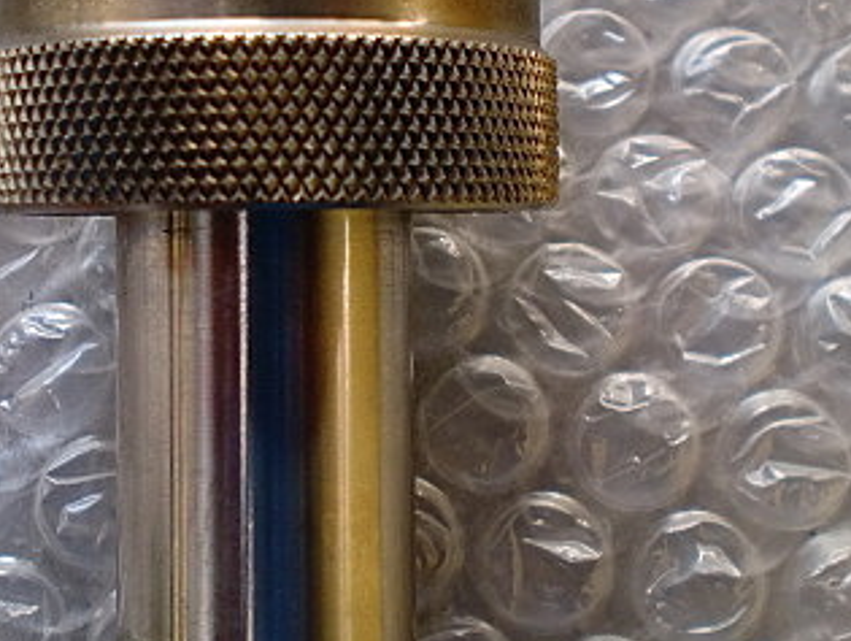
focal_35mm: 71
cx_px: 343
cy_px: 222
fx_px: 1747
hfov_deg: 27.3
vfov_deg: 20.7
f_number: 3.1
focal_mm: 6.3
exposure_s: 1/60
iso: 160
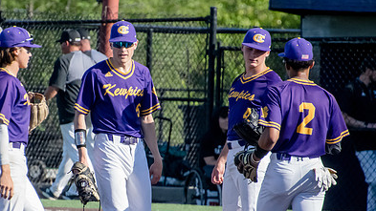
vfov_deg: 1.7
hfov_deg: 3.1
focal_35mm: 695
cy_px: 152
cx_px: 122
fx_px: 6929
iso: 2500
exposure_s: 1/4000
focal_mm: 300
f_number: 6.3
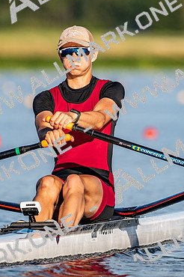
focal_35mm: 941
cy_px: 133
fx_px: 7227
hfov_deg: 1.5
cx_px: 49
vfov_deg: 2.2
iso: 200
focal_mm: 400
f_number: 4.5
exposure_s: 1/2500
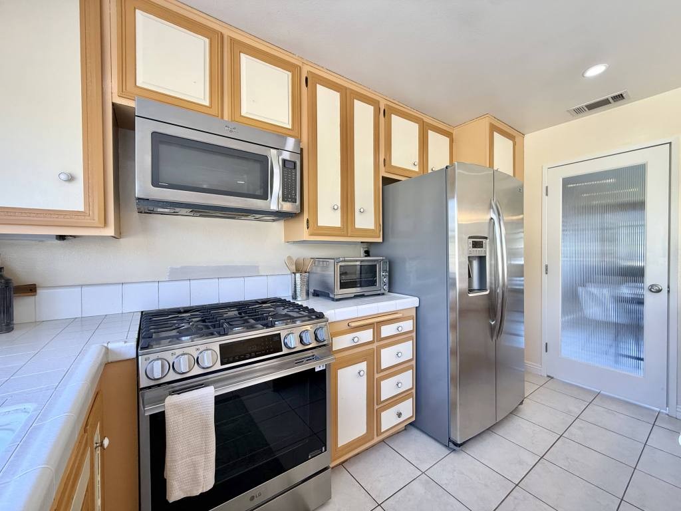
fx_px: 275
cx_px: 340
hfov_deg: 102.1
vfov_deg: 85.7
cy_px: 256
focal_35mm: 14
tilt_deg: -0.2
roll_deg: +0.3
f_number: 2.2
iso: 100
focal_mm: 2.22
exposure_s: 1/120
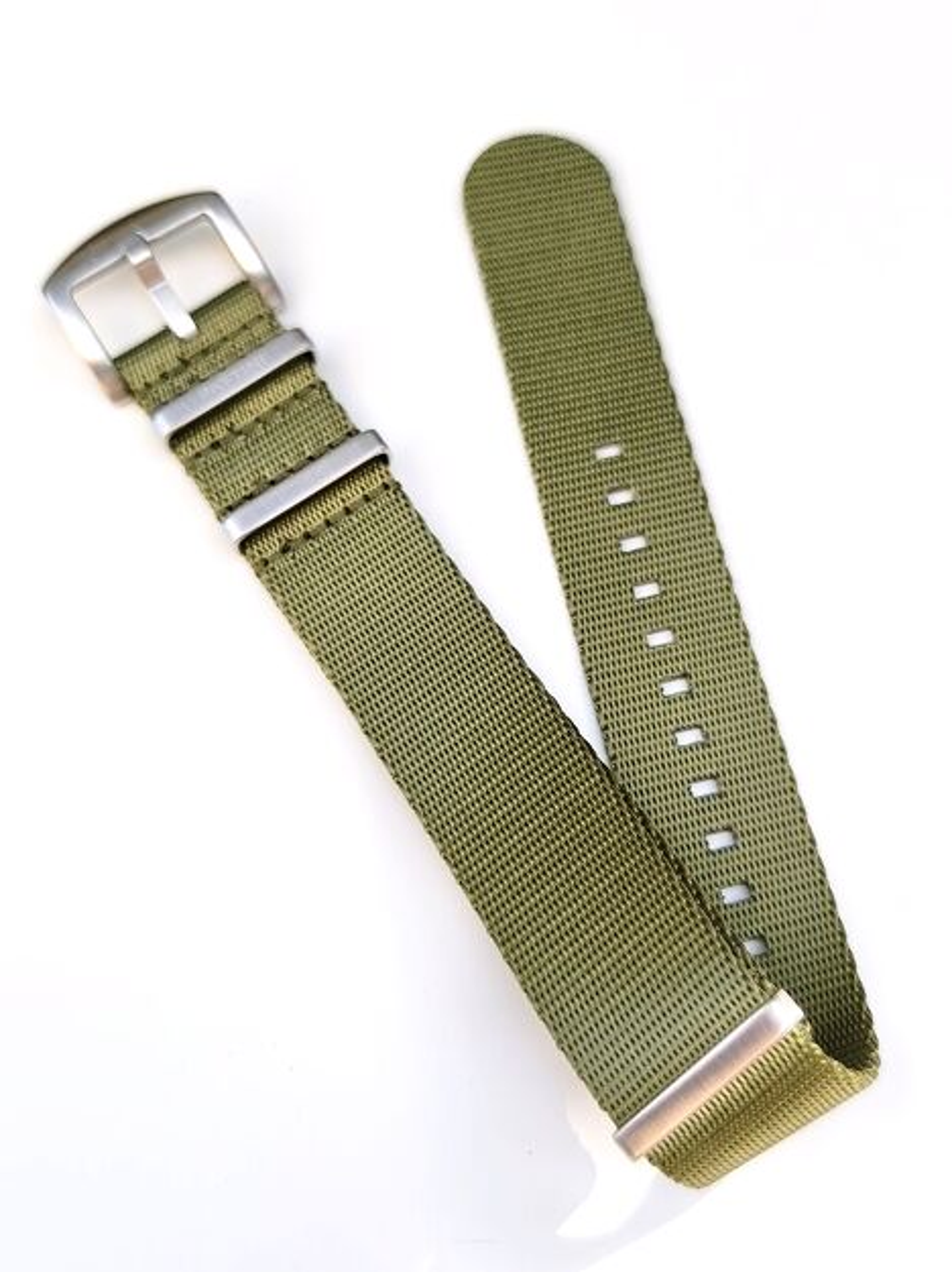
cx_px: 476
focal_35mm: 39
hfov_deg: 36.8
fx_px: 1432
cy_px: 636
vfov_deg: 47.9
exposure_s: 1/165
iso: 50
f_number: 1.65
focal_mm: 6.18
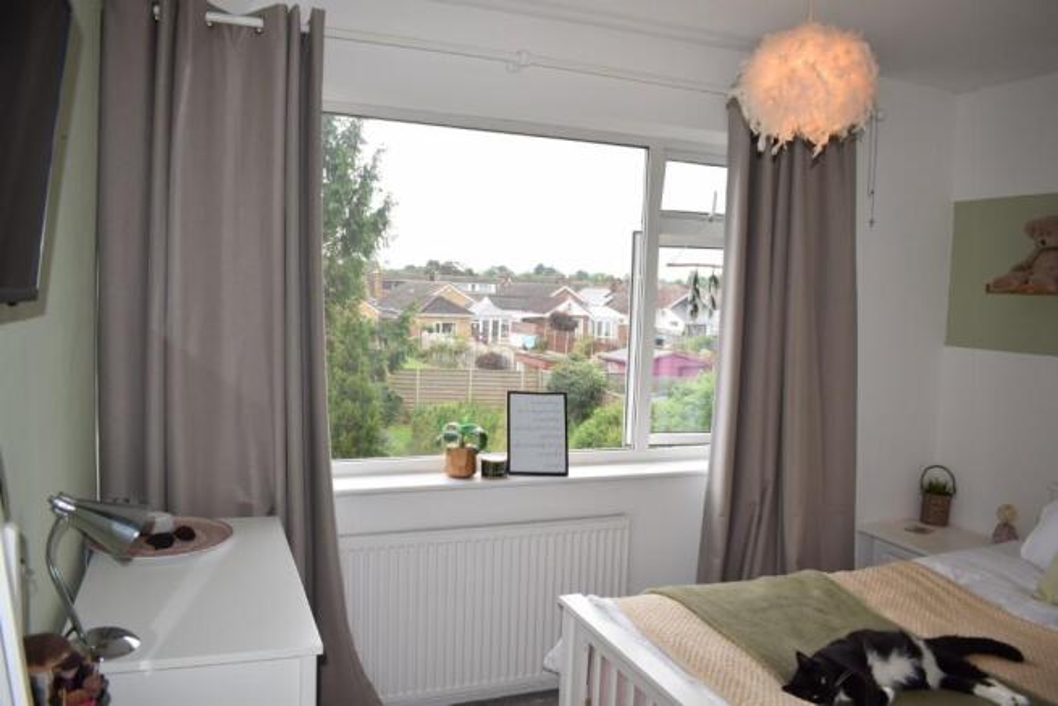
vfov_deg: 48.0
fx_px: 794
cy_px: 353
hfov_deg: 67.4
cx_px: 529
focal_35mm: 27
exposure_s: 1/125
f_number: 5.6
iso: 280
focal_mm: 18
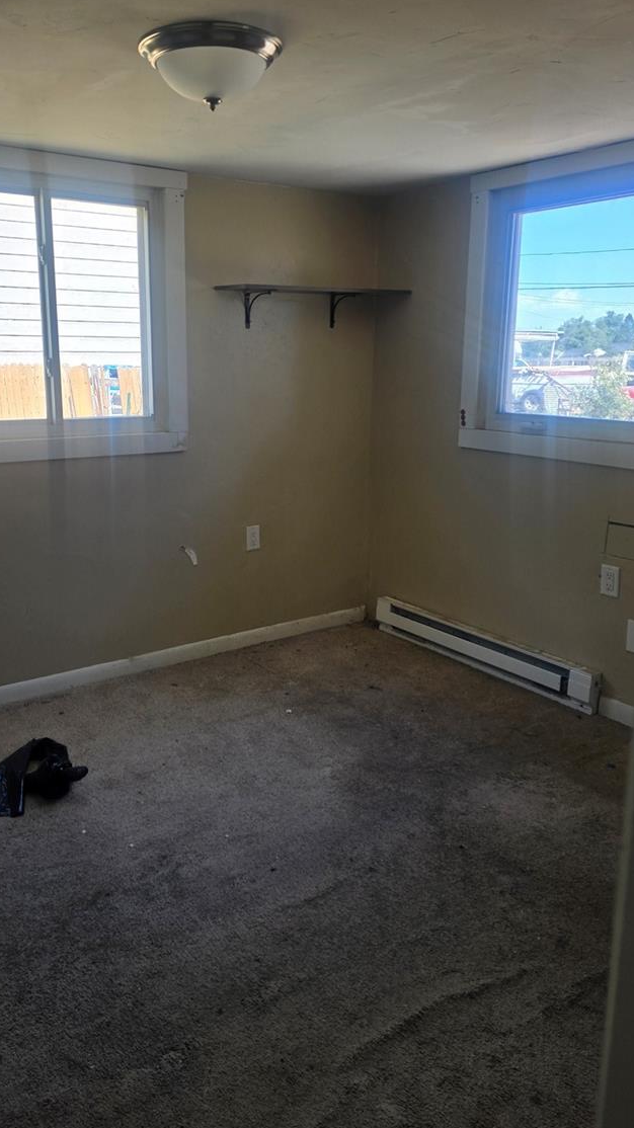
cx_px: 285
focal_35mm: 27
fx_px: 808
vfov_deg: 69.8
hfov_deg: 42.8
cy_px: 536
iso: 32
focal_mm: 6.3
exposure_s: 1/180
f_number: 1.7
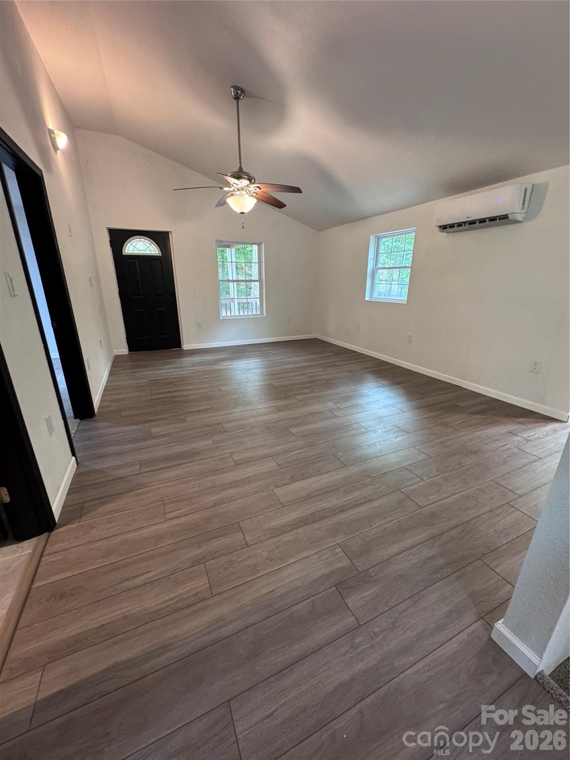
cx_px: 285
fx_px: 307
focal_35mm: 14
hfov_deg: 85.7
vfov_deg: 102.1
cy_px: 380
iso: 320
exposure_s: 1/60
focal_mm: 2.22
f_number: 2.2
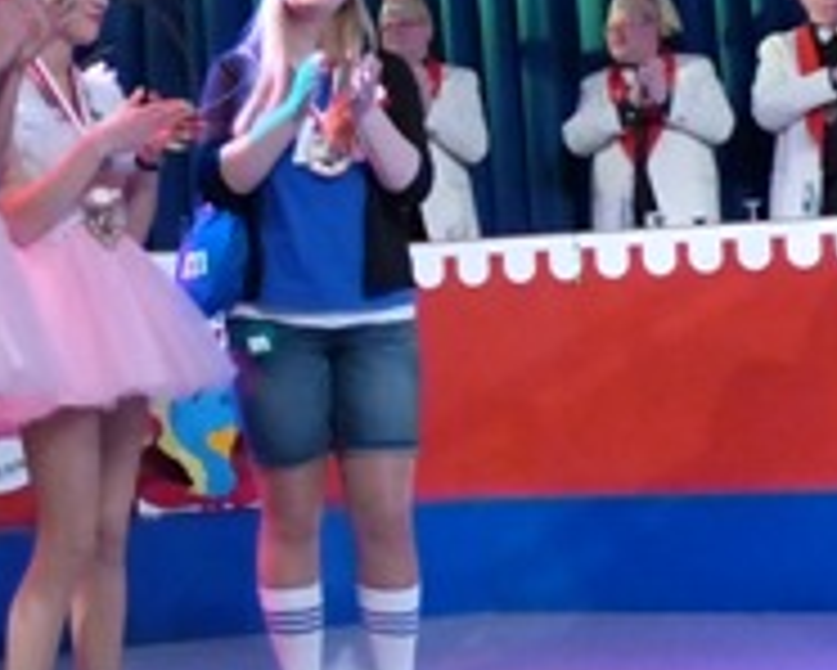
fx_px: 1685
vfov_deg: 22.1
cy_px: 112
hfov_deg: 27.5
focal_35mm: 68
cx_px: 220
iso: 1600
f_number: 2.8
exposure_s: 1/125
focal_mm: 5.9
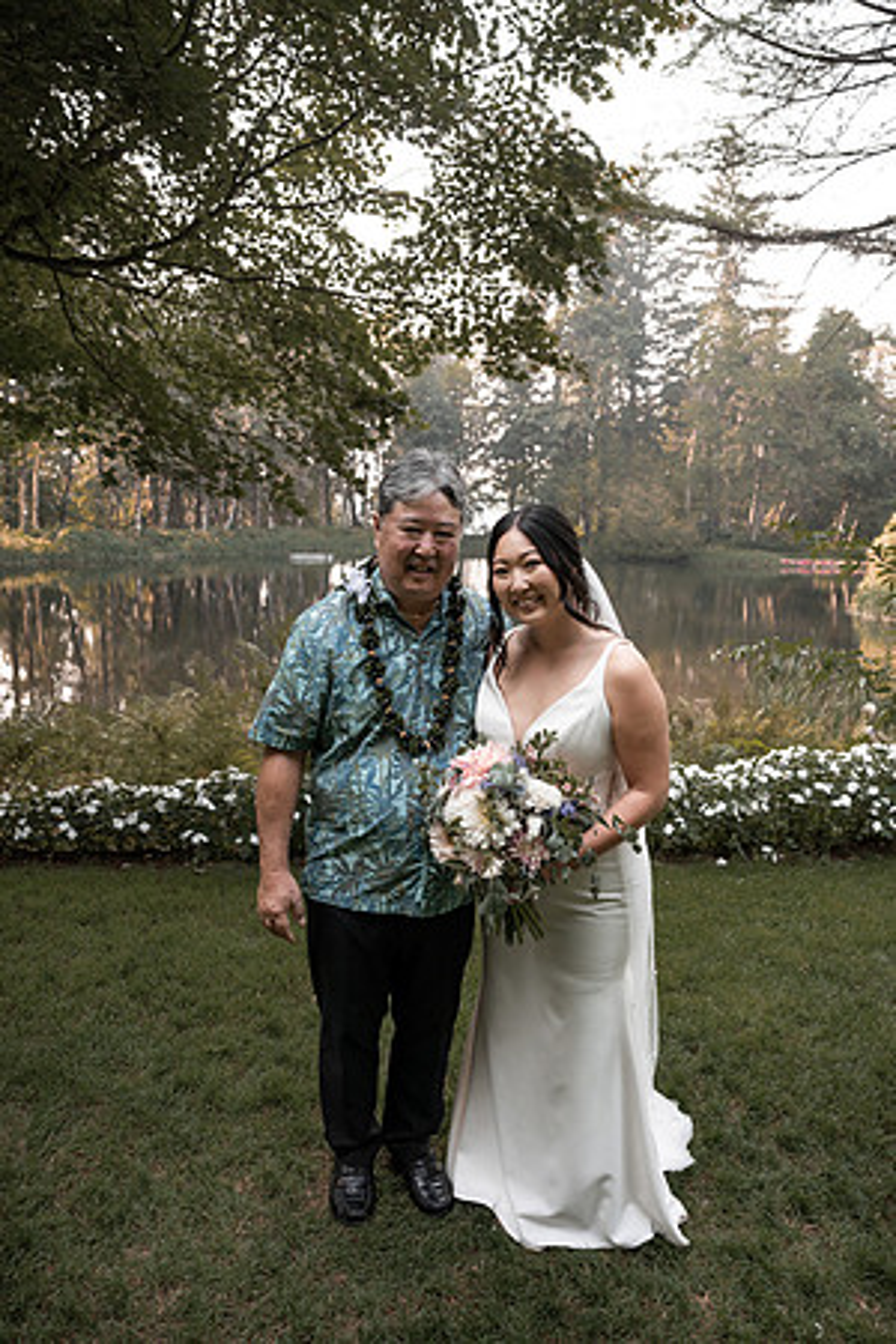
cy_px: 672
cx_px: 448
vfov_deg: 73.7
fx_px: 896
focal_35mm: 24
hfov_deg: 53.1
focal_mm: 24
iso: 200
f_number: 3.5
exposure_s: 1/320
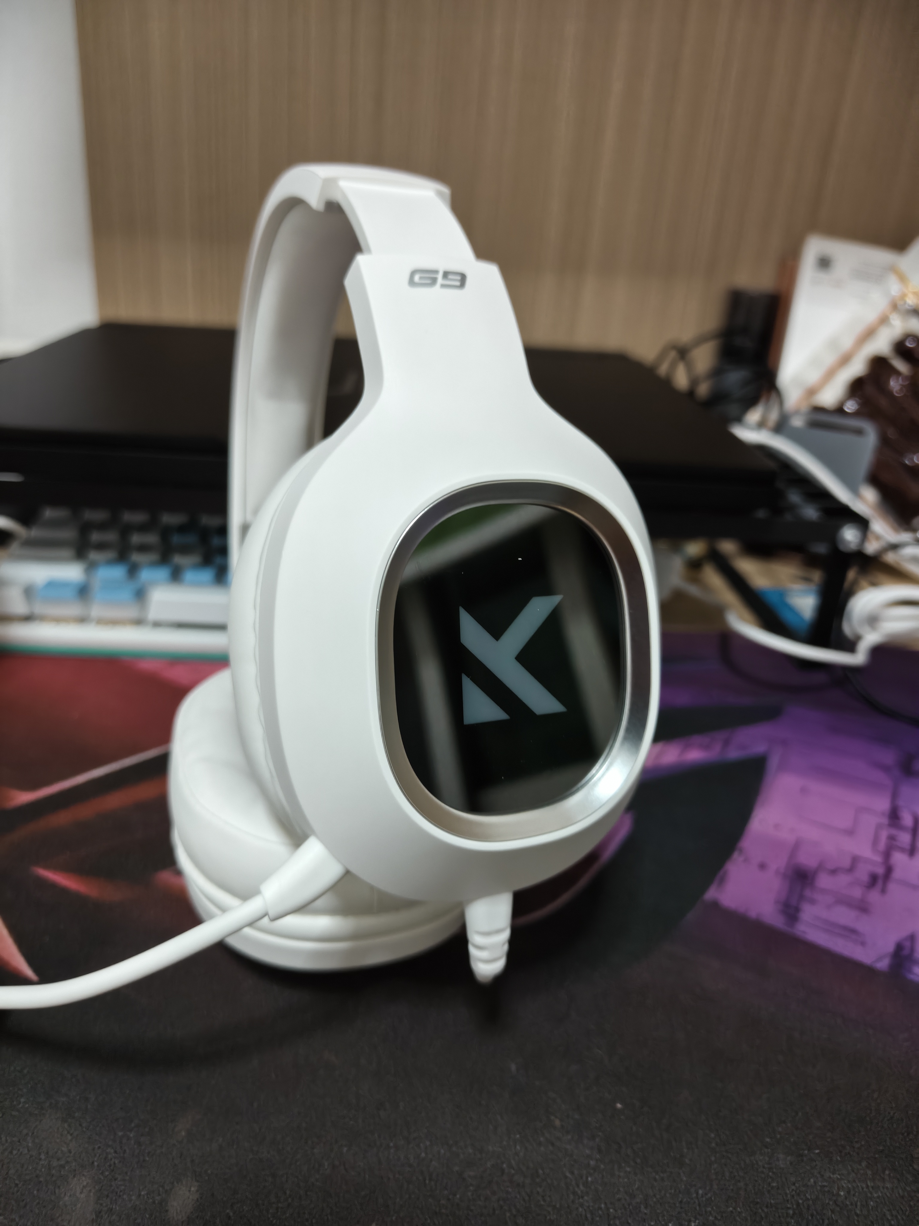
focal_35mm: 23
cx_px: 460
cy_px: 613
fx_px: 814
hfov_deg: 58.9
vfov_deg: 73.9
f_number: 1.88
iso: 251
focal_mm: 5.56
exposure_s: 1/50
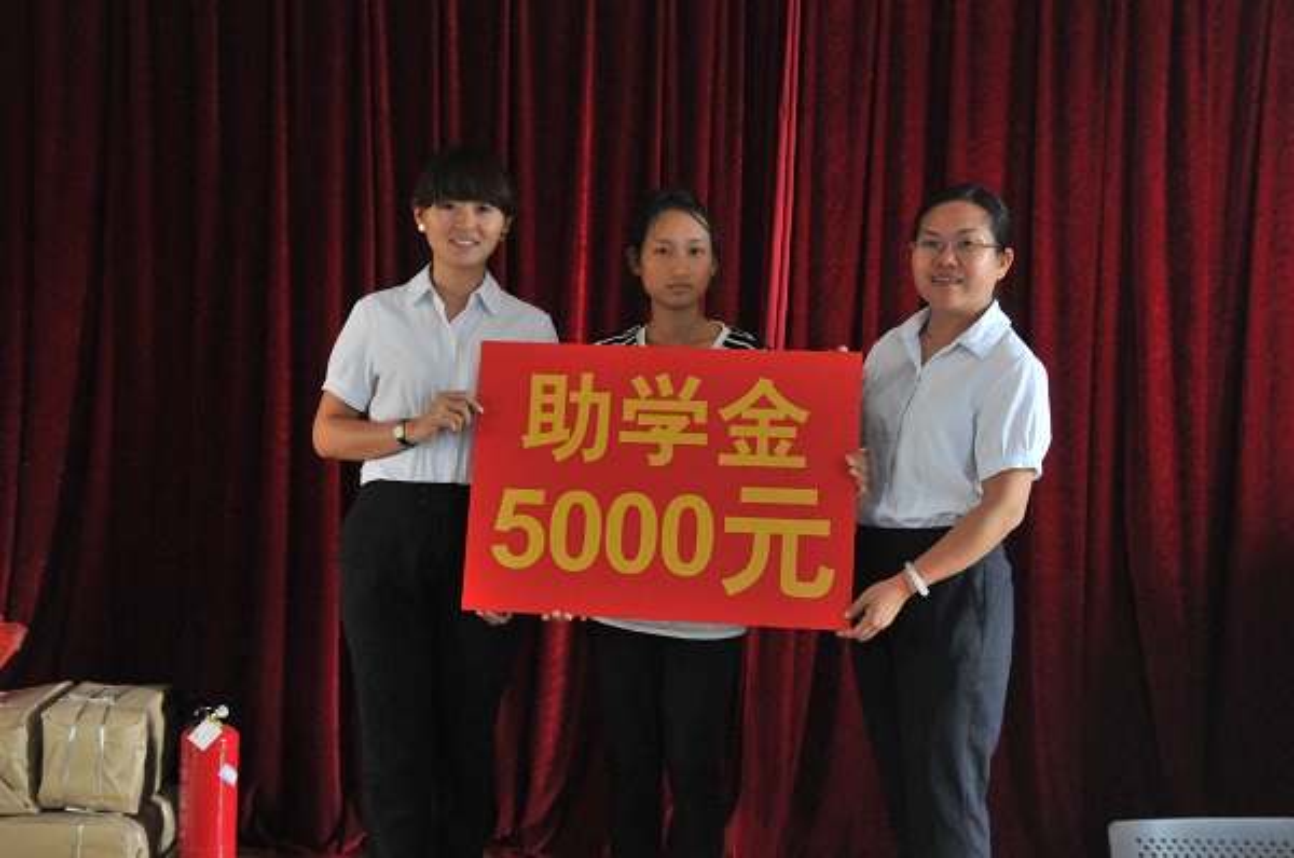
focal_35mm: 51
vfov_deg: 26.4
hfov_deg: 38.9
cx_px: 647
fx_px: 1830
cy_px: 429
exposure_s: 1/100
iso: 2500
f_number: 5
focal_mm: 34
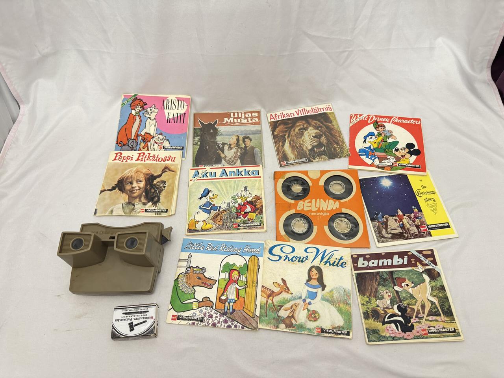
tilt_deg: -62.0
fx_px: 349
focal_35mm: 24
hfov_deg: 71.6
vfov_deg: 56.8
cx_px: 252
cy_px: 189
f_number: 1.78
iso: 200
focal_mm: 6.76
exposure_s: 1/50
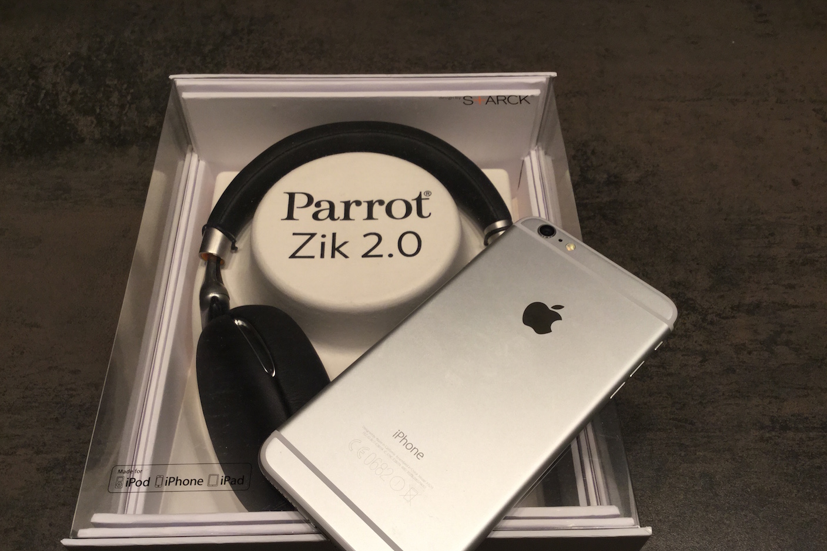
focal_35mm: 33
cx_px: 404
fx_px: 758
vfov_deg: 39.9
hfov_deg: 57.2
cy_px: 307
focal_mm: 3.3
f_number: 2.4
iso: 40
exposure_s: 1/33
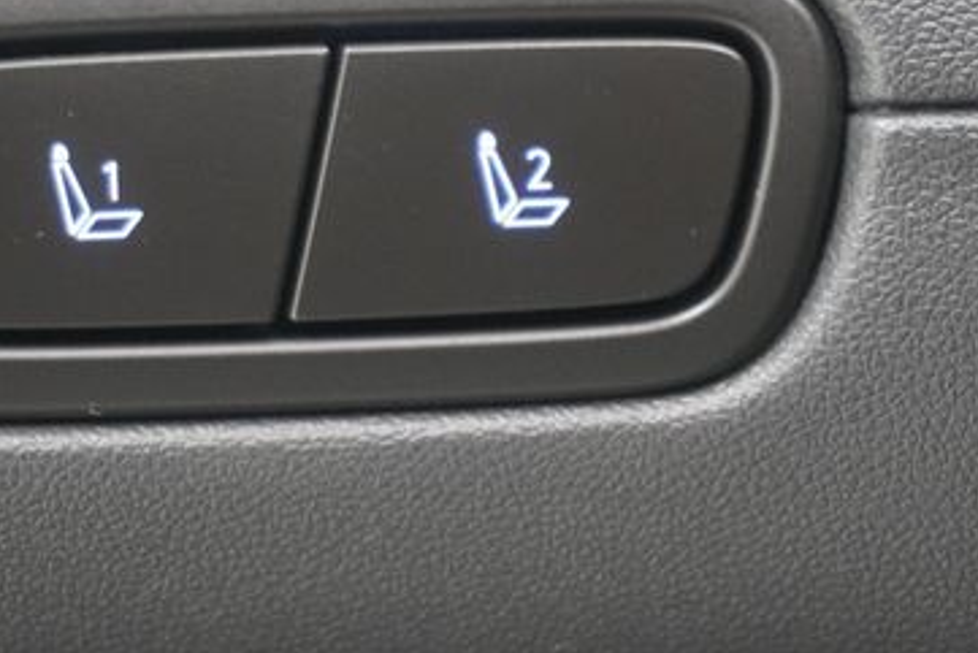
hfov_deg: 15.4
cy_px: 196
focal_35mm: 133
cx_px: 317
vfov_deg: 10.3
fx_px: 3614
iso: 5000
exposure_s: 1/80
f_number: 5.6
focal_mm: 50
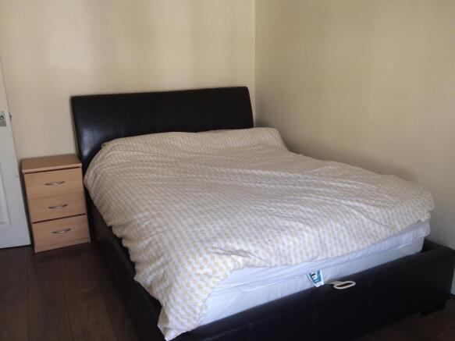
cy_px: 170
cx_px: 228
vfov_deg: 48.2
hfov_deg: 61.7
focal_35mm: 29
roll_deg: +1.4
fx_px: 381
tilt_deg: -13.5
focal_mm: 4.15
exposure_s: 1/36
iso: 32
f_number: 2.2
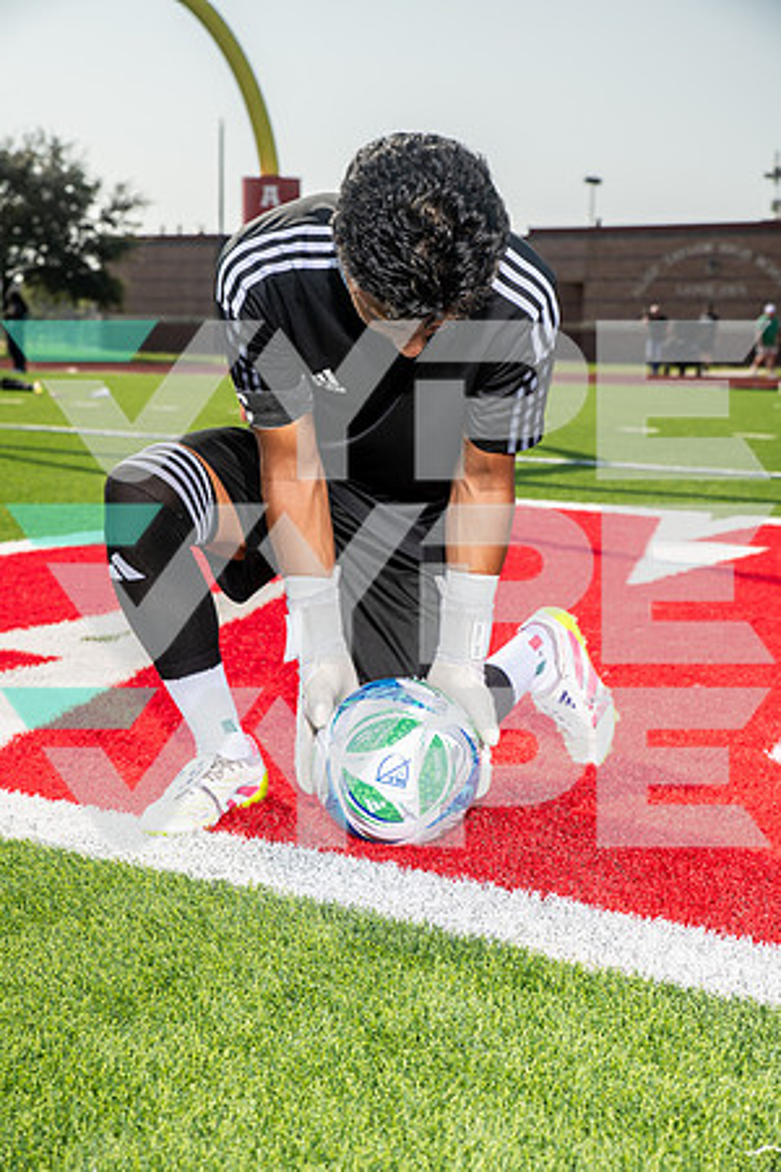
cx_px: 390
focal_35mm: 55
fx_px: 1790
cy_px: 586
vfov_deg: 36.2
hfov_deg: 24.6
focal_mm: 55
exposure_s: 1/400
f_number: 6.3
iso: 100
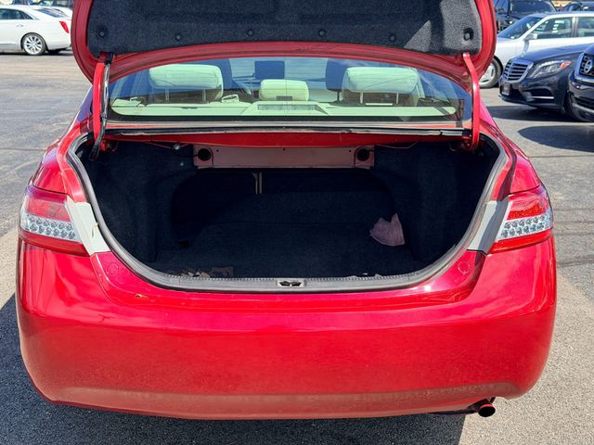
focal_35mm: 48
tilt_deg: -14.7
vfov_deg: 30.3
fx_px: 824
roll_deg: -0.4
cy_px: 222
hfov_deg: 39.7
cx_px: 297
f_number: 1.78
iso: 80
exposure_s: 1/1678
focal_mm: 6.76
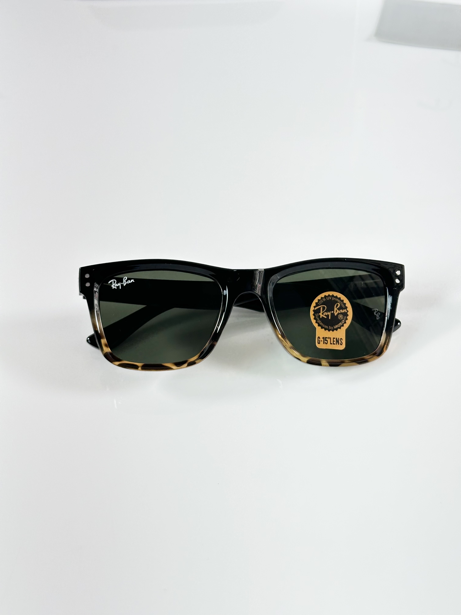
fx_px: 852
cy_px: 308
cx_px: 230
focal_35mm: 48
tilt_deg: -49.1
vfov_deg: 39.7
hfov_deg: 30.3
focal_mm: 6.86
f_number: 1.78
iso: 80
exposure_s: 1/100
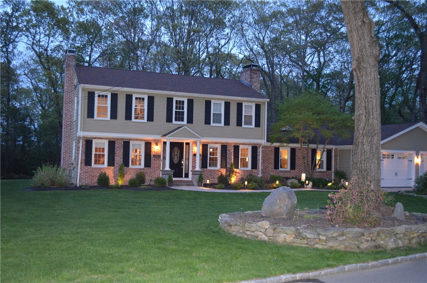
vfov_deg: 34.1
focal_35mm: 39
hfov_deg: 49.6
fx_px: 462
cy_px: 142
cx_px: 214
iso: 3200
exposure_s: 1/60
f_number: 4.2
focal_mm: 26
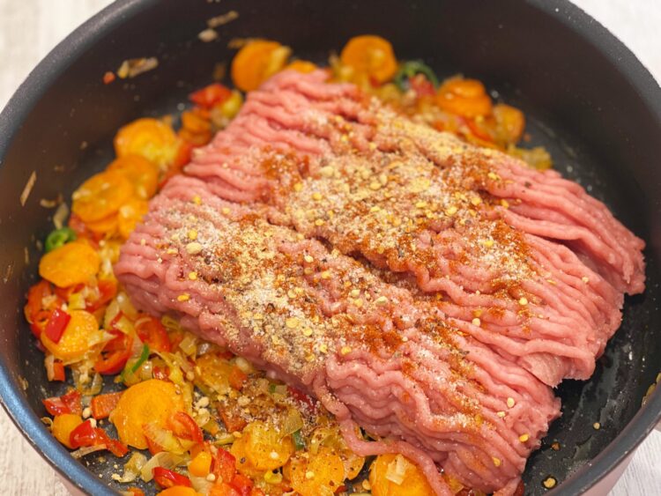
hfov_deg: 30.3
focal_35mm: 64
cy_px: 248
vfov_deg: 22.9
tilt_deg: -58.3
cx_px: 330
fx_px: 1222
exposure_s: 1/33
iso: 125
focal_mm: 7.5
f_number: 2.2
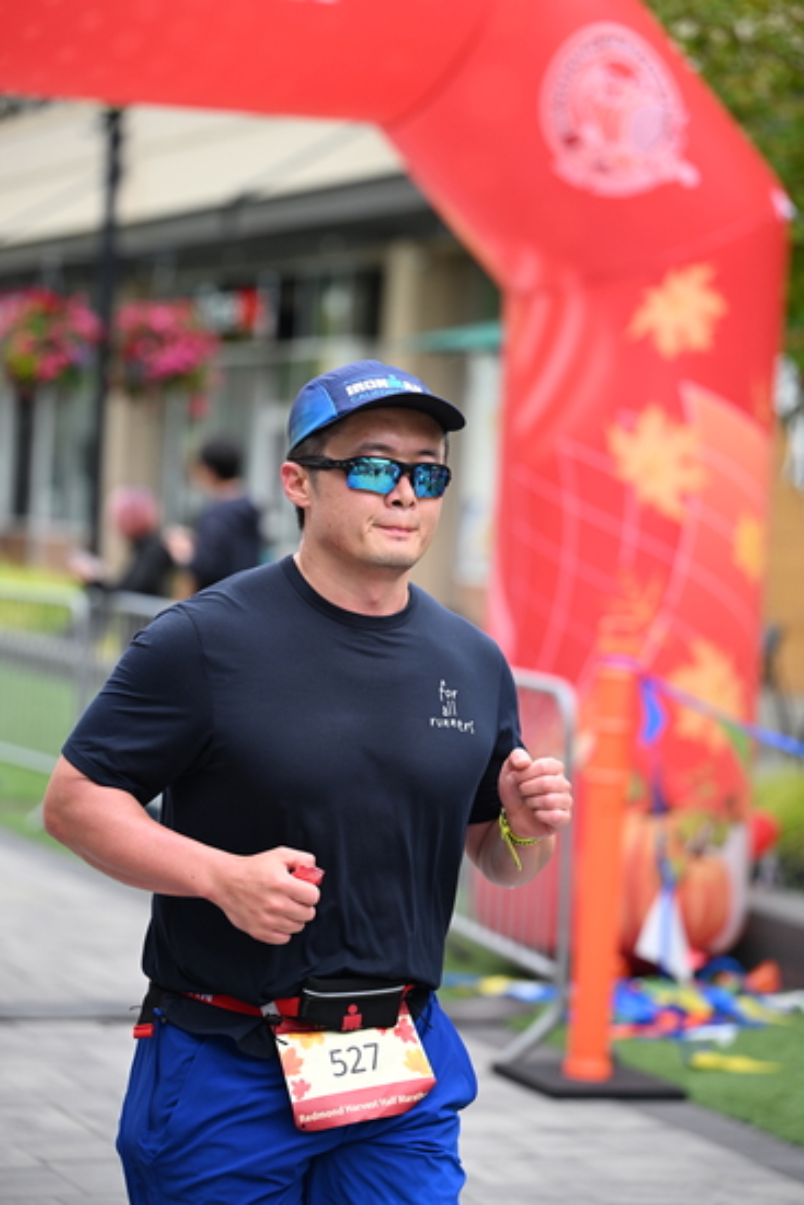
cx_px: 402
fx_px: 3381
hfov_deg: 13.6
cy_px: 602
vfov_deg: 20.2
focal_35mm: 101
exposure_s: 1/1600
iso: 640
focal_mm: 101
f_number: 2.8
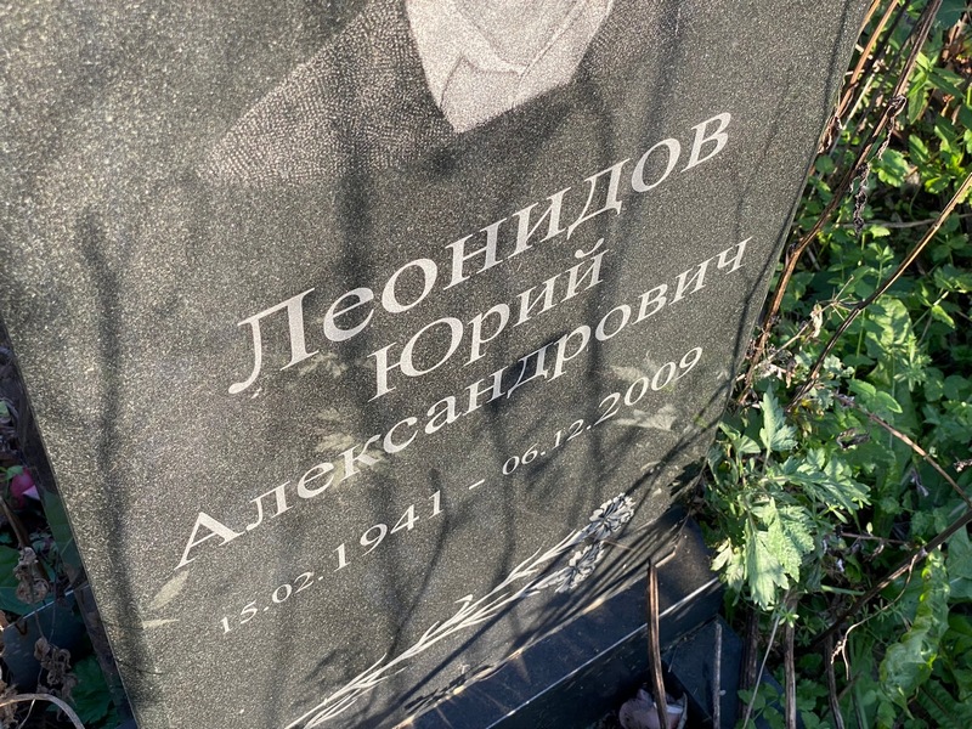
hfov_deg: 36.8
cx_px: 486
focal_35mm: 52
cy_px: 364
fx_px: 1460
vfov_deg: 28.0
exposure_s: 1/126
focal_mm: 6
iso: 20
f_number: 2
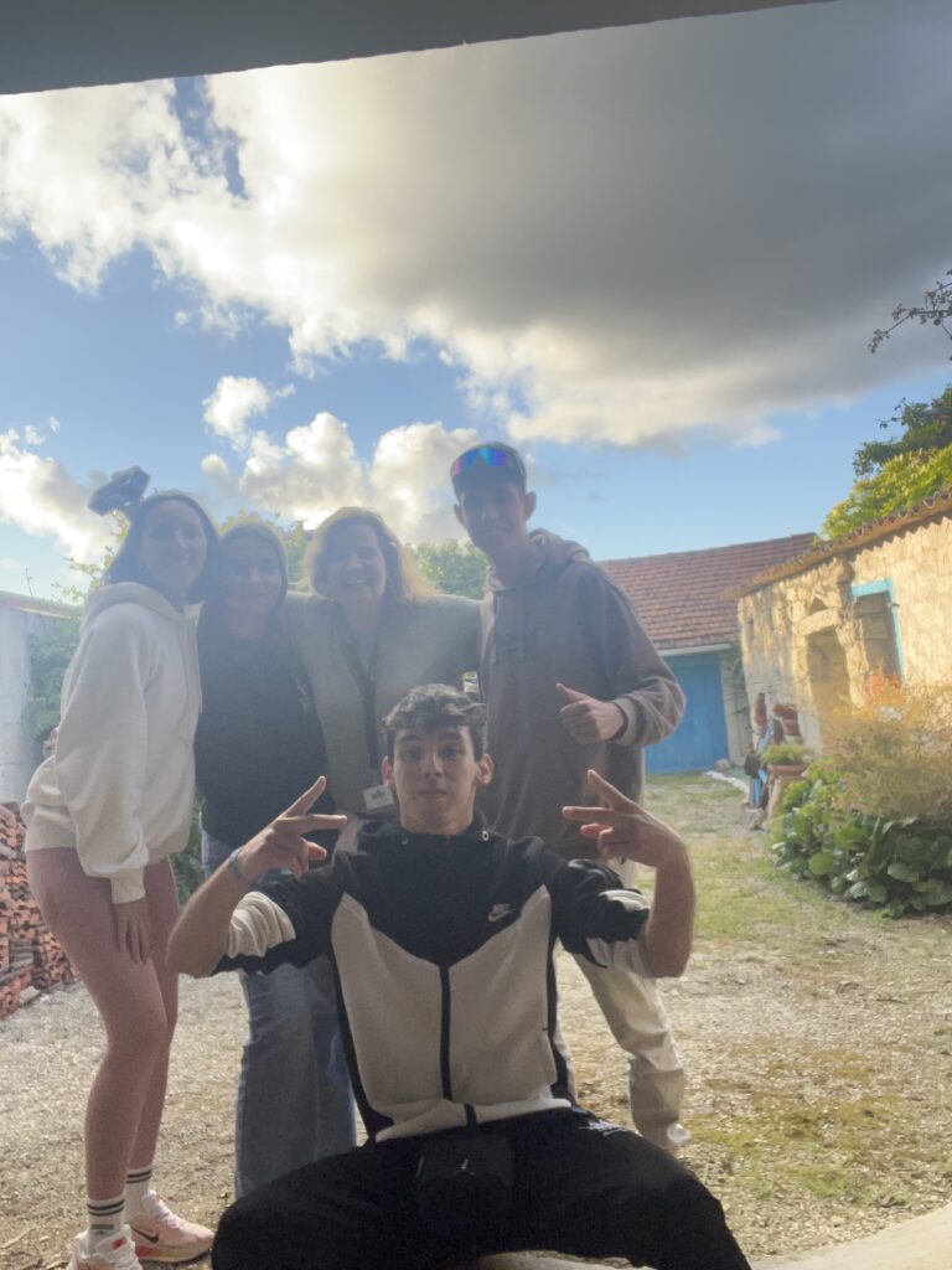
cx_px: 476
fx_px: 1100
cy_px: 635
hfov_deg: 46.8
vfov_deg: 60.0
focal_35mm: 30
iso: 32
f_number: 2.2
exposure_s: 1/363
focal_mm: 2.71
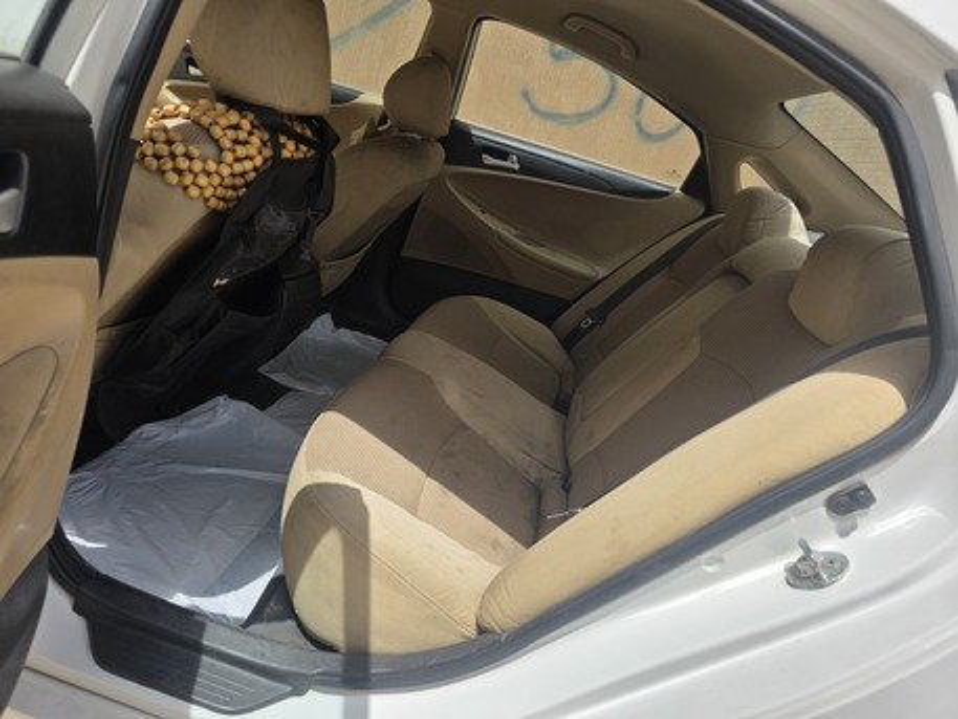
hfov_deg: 73.9
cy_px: 360
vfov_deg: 58.9
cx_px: 479
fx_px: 637
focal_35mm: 23
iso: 80
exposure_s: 1/4333
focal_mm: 6.3
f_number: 1.7
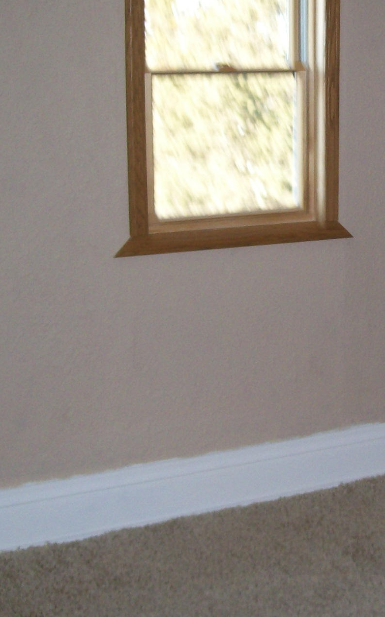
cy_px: 281
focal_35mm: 69
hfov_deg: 18.5
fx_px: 1159
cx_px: 364
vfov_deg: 29.8
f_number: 2.7
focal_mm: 6
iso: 80
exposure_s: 1/64
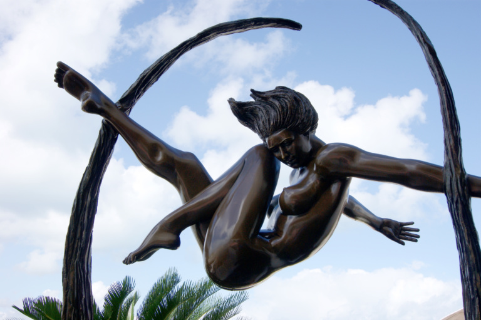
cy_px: 160
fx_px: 561
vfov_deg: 31.9
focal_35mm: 42
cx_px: 240
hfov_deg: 46.4
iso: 100
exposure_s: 1/250
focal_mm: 28
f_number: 8
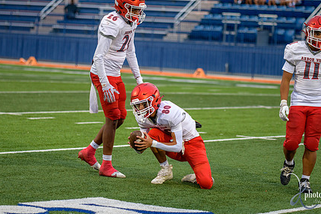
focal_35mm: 163
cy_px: 83
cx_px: 149
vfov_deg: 8.4
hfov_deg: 12.6
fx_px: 1454
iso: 360
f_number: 2.8
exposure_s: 1/500
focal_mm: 120
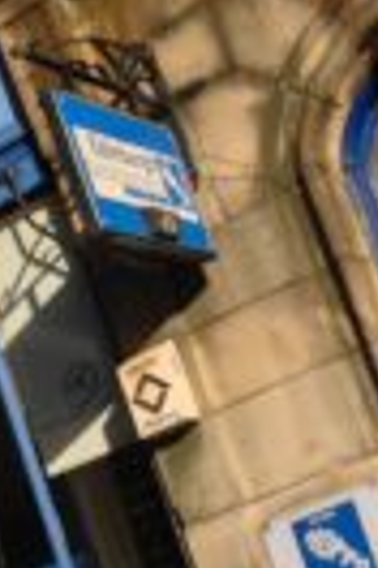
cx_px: 137
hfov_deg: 12.4
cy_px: 465
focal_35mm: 110
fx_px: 1732
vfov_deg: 18.4
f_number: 2.4
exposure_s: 1/1381
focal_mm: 4.28
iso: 50
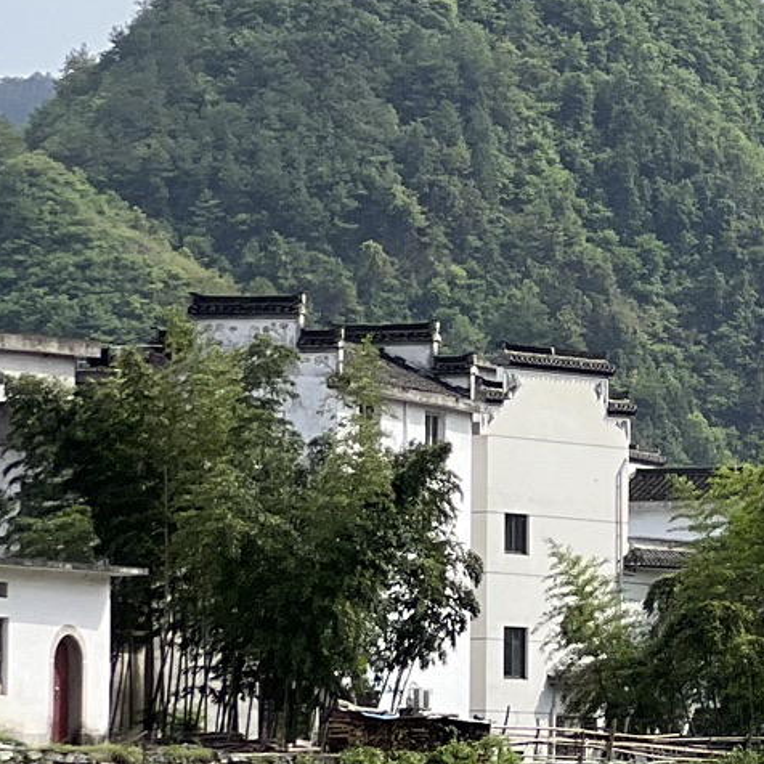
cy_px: 583
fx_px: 7141
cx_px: 1420
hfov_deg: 6.0
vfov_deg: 6.1
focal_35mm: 286
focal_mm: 9
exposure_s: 1/605
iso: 32
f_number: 2.8
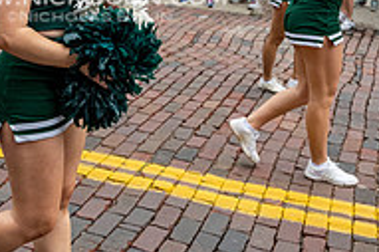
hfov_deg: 27.3
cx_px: 89
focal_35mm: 73
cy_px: -72
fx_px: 768
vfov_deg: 17.5
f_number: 4
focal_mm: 24
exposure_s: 1/1600
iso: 1000
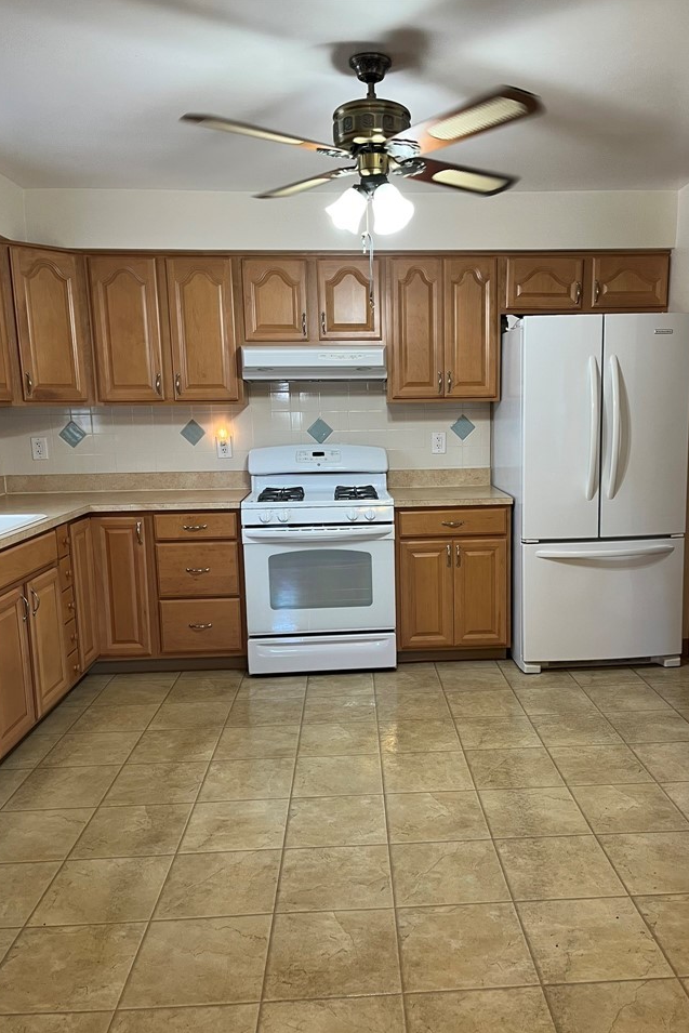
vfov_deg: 63.6
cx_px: 403
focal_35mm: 29
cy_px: 551
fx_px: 832
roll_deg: +1.4
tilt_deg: -9.7
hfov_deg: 44.8
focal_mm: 5.1
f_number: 1.6
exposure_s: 1/60
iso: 125
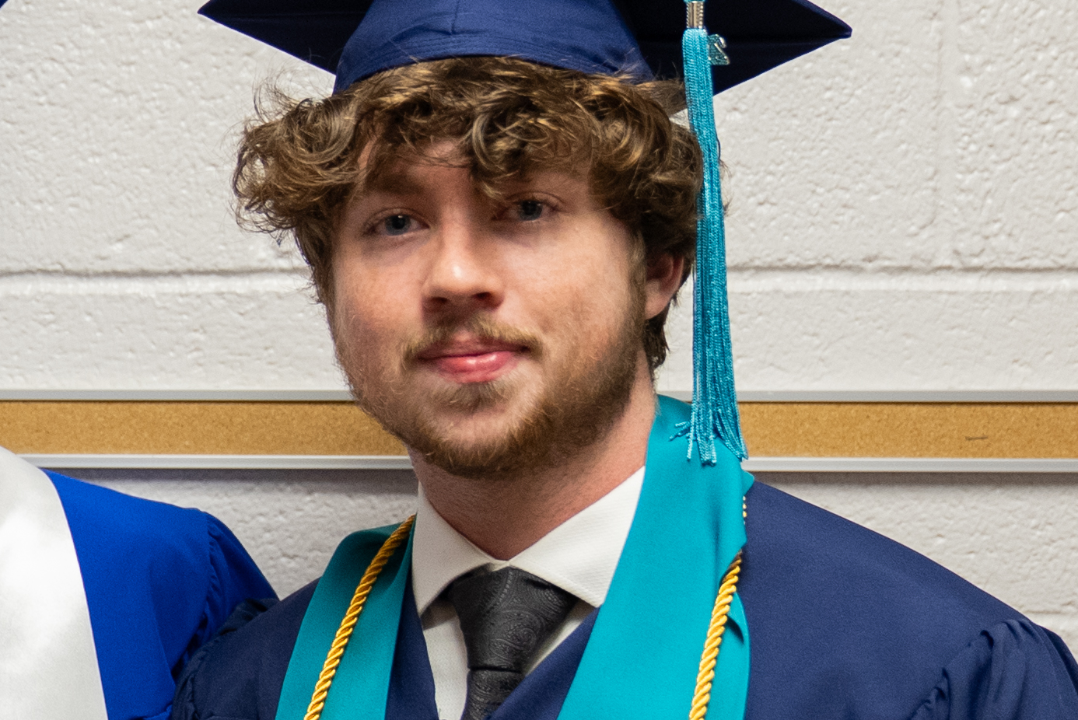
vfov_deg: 13.1
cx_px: -145
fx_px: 3116
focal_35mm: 104
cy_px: 653
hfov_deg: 18.8
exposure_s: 1/125
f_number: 2.8
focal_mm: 34
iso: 1250
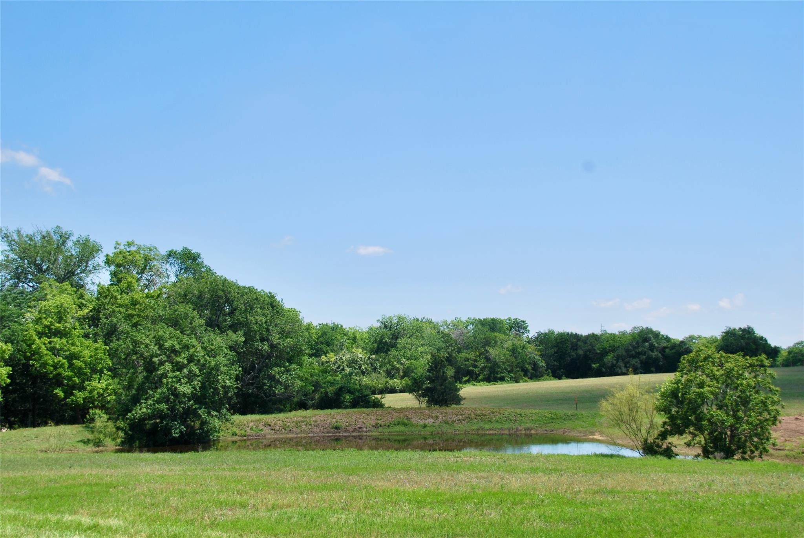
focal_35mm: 48
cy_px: 269
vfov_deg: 28.1
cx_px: 402
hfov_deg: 41.1
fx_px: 1073
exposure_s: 1/250
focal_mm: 32
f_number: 8
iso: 100
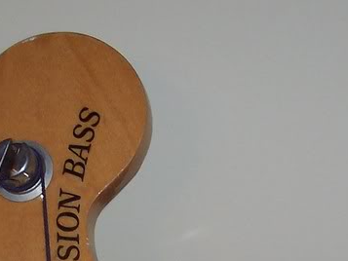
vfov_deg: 10.9
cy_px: 358
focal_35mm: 132
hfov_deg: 14.8
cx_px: 26
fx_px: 1327
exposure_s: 1/60
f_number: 3
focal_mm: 7
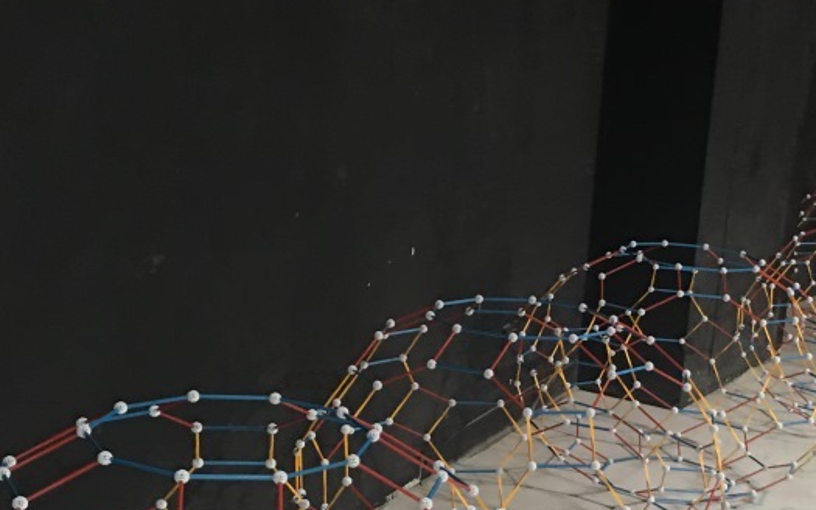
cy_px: 431
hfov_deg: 33.4
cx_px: 597
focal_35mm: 60
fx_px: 1334
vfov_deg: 21.3
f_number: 2.2
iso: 50
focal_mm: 4.15
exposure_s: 1/4
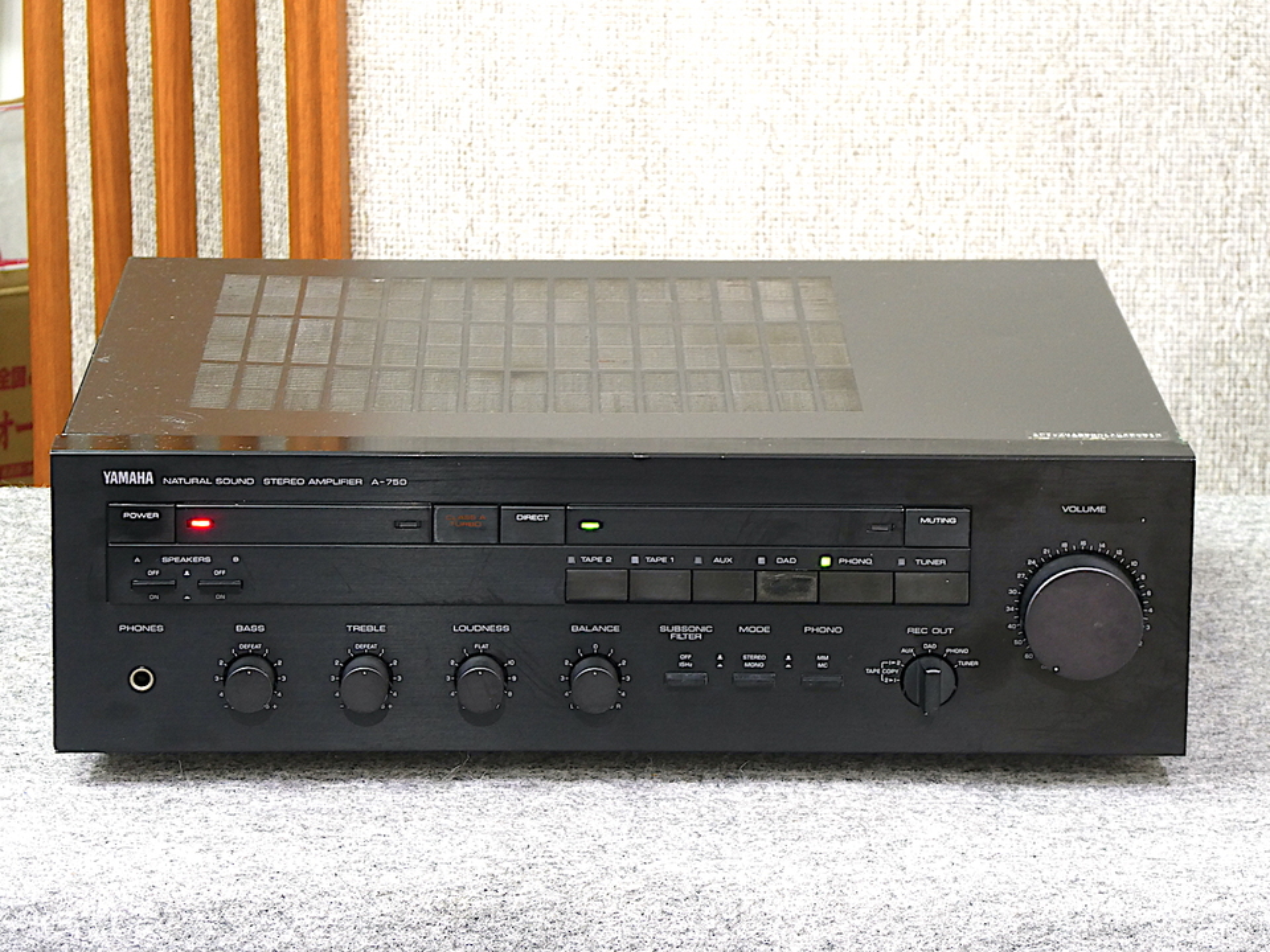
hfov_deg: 13.8
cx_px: 635
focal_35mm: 143
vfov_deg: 10.4
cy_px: 476
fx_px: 5246
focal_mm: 25.6
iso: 200
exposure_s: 1/2
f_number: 5.4
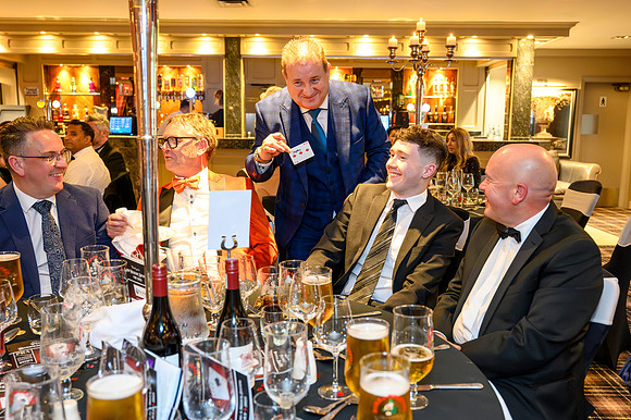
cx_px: 316
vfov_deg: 40.1
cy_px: 210
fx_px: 576
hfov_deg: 57.4
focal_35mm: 33
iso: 14400
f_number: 4
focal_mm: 32
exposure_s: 1/125
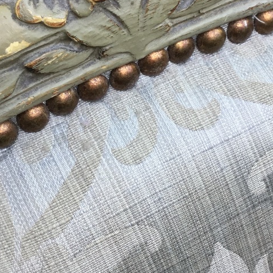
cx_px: 143
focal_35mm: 69
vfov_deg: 24.9
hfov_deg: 25.0
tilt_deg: -53.1
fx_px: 616
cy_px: 100
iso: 40
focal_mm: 3.3
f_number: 2.4
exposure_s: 1/100
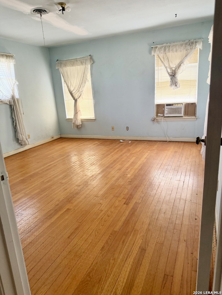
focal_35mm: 24
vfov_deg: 71.6
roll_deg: +3.7
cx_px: 111
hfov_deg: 56.8
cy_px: 148
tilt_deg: -15.6
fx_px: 205
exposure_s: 1/72
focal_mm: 6.76
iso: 200
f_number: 1.78
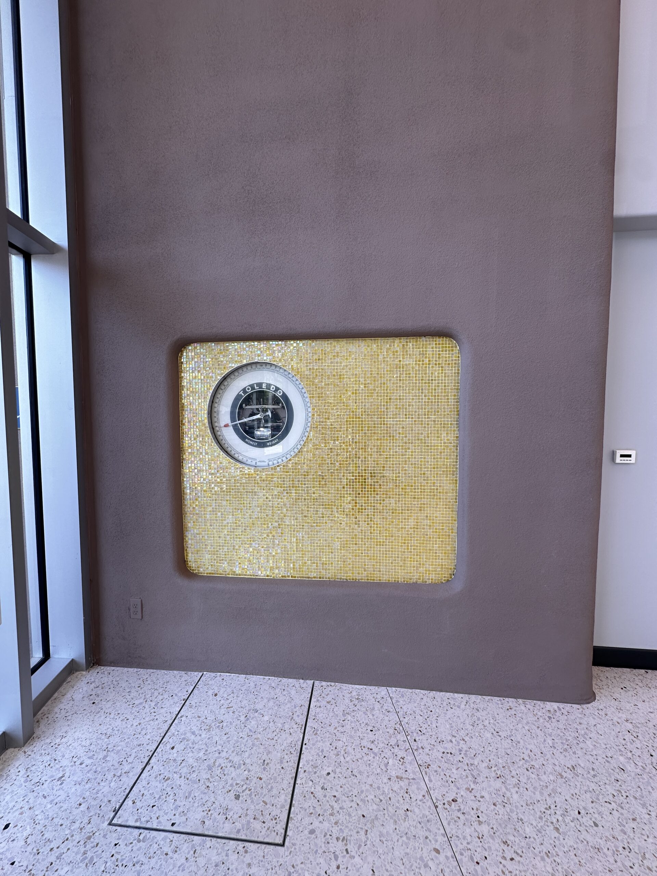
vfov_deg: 102.1
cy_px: 438
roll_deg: +0.1
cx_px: 328
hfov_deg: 85.7
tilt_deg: -2.3
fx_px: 354
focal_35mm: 14
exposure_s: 1/130
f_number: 2.2
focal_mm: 2.22
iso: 40
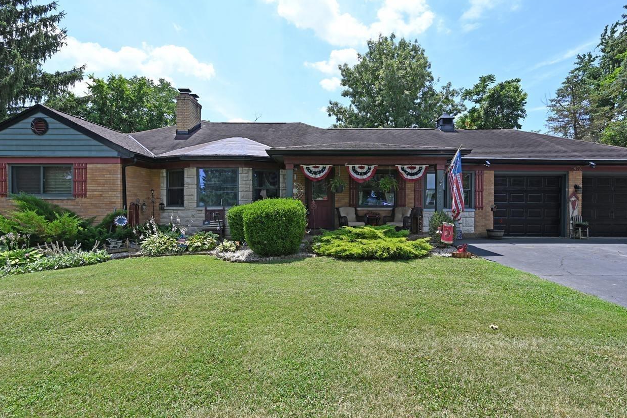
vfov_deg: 70.4
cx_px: 314
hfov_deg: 93.3
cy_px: 201
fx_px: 296
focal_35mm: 17
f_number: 6.3
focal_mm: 14
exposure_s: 1/320
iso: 100
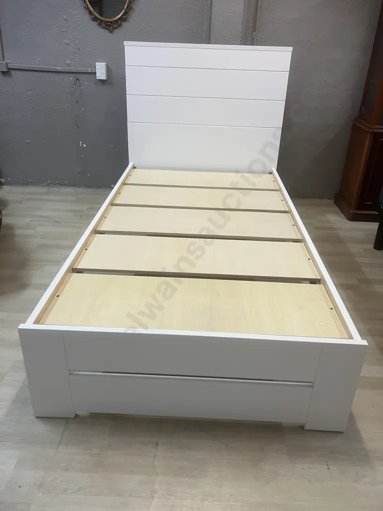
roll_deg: -2.8
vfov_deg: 63.4
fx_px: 413
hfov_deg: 49.7
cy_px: 256
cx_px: 192
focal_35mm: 28
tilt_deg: -25.2
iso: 80
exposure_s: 1/50
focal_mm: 3.99
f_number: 1.8
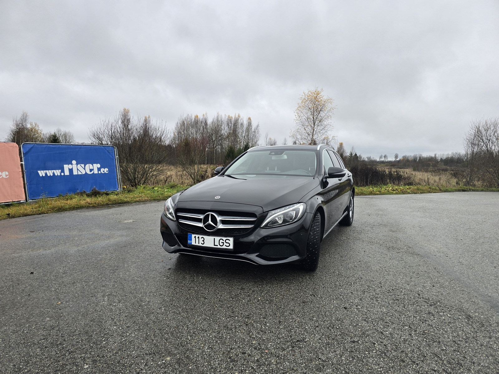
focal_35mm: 23
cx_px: 250
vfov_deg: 58.9
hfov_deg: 73.9
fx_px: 332
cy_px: 187
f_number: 1.7
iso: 32
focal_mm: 6.3
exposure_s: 1/180
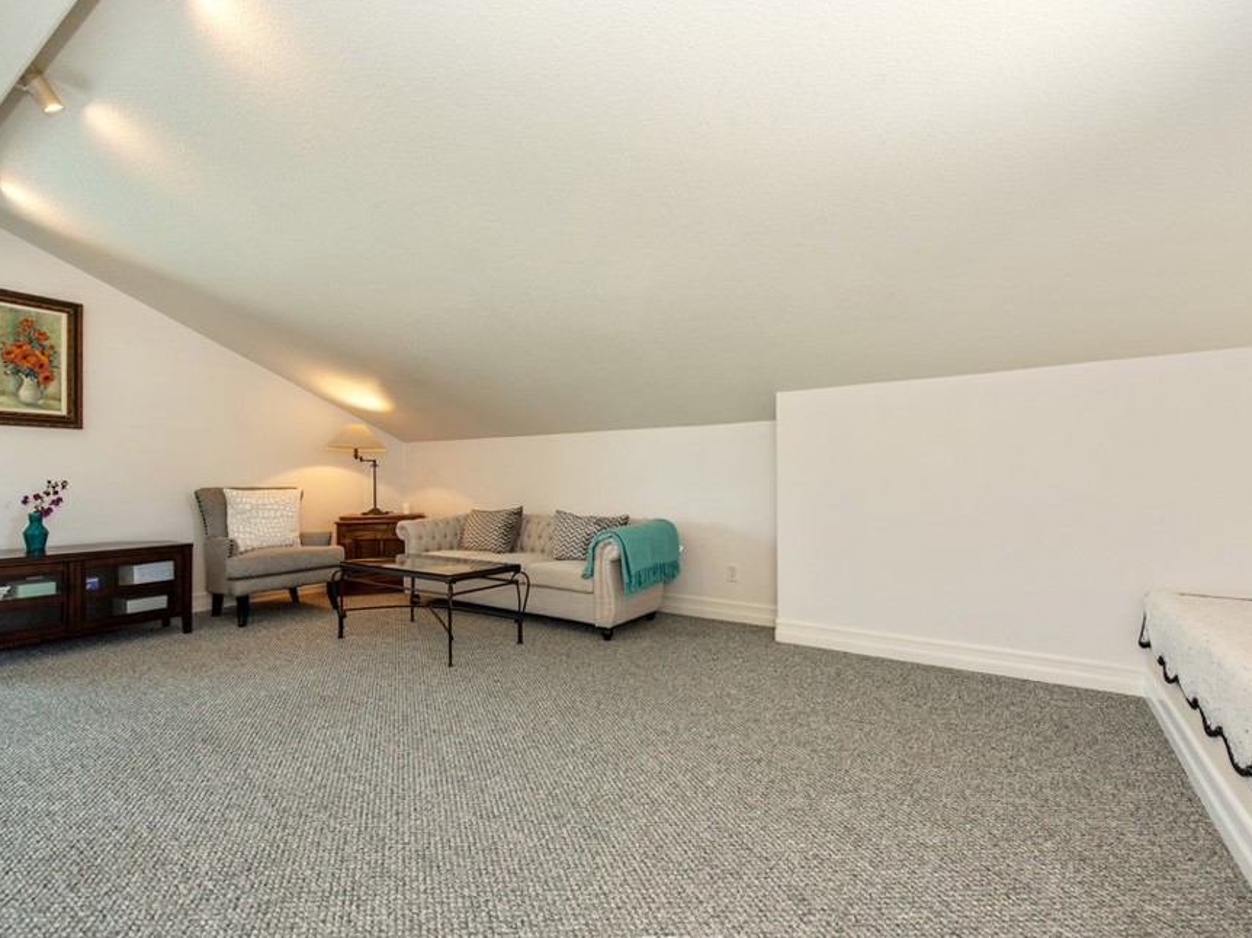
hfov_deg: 94.5
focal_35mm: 16
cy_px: 474
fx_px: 579
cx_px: 630
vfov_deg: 78.1
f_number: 4.5
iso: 800
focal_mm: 14
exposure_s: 1/80
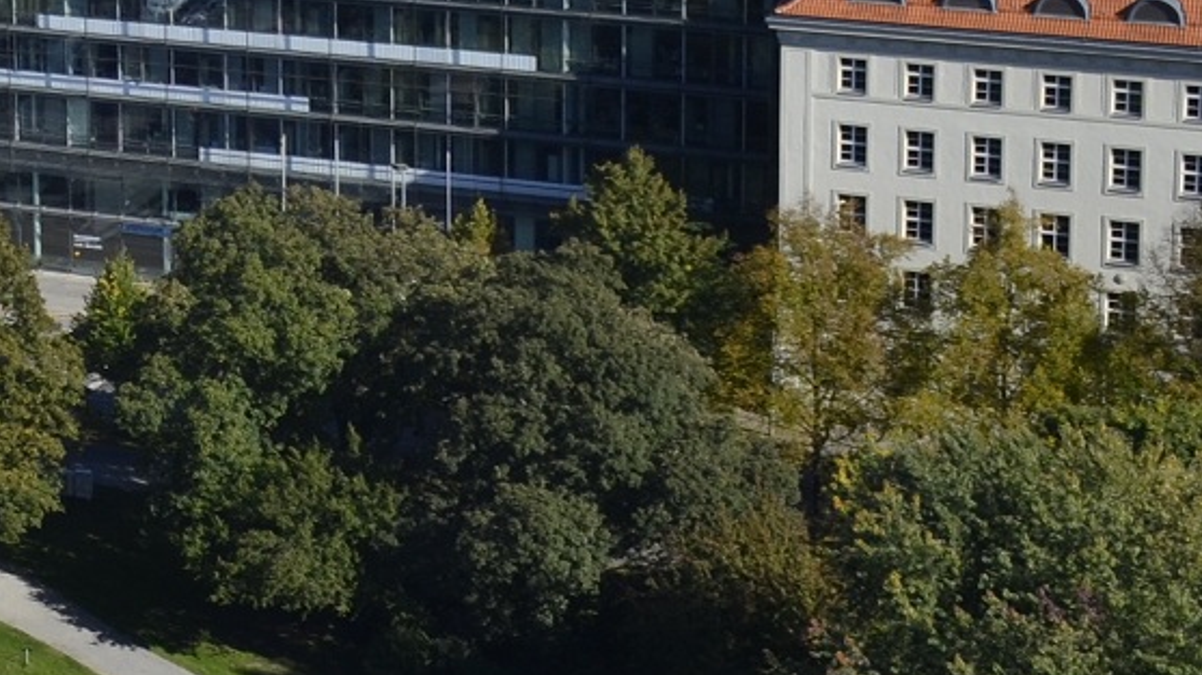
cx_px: -695
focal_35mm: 117
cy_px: -265
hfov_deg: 16.4
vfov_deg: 10.1
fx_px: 3728
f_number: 8
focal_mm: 18
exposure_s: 1/250
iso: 100
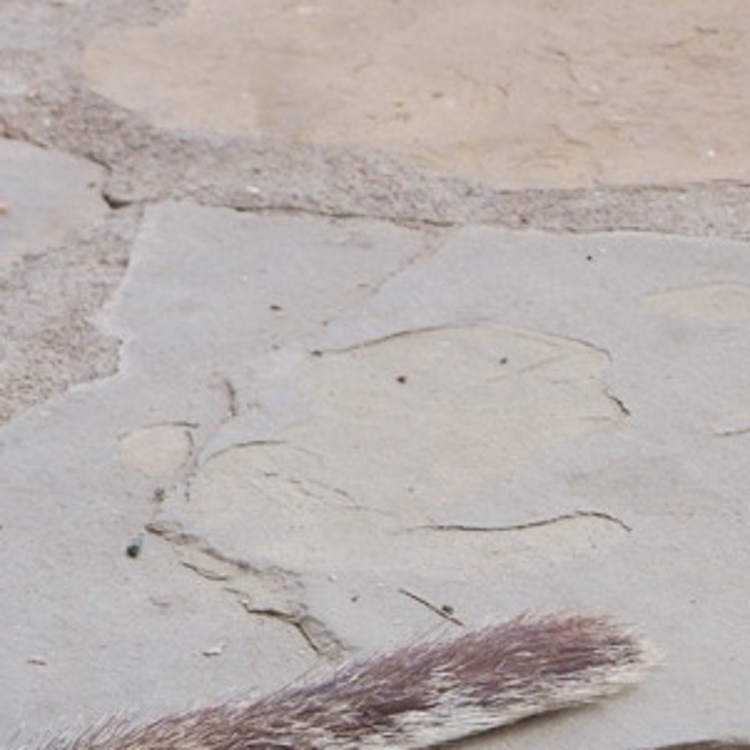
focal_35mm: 395
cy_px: 546
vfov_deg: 4.4
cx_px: -32
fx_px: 9682
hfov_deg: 4.4
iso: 80
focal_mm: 53.9
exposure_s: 1/200
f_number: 4
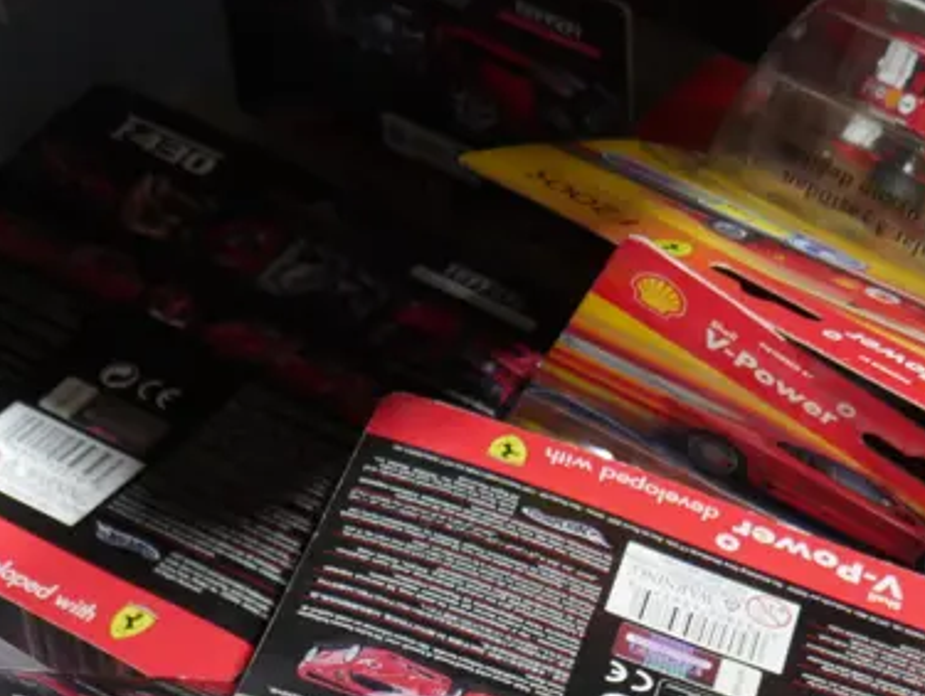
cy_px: 744
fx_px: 3504
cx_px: 1103
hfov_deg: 14.6
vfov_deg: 11.2
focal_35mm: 131
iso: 1600
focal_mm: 24
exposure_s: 1/60
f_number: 5.2
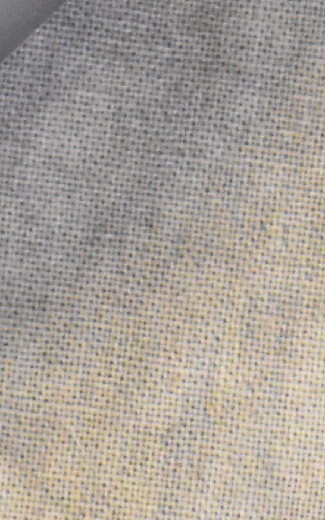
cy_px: -471
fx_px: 5210
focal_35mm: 368
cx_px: 824
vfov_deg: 5.6
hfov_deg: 3.5
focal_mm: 35
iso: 3200
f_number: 4.5
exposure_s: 1/30
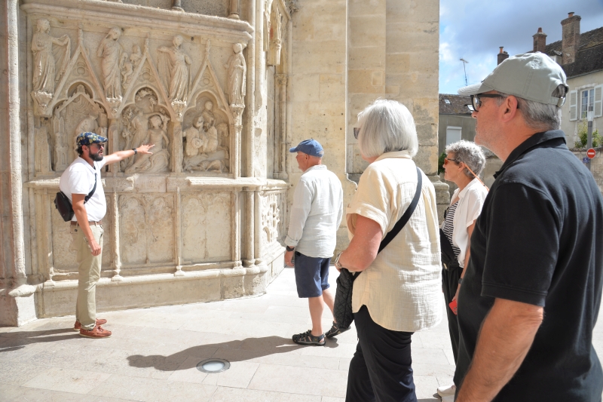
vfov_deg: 53.1
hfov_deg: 73.8
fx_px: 402
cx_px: 302
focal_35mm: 24
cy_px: 201
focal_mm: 24
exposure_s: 1/250
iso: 200
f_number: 8
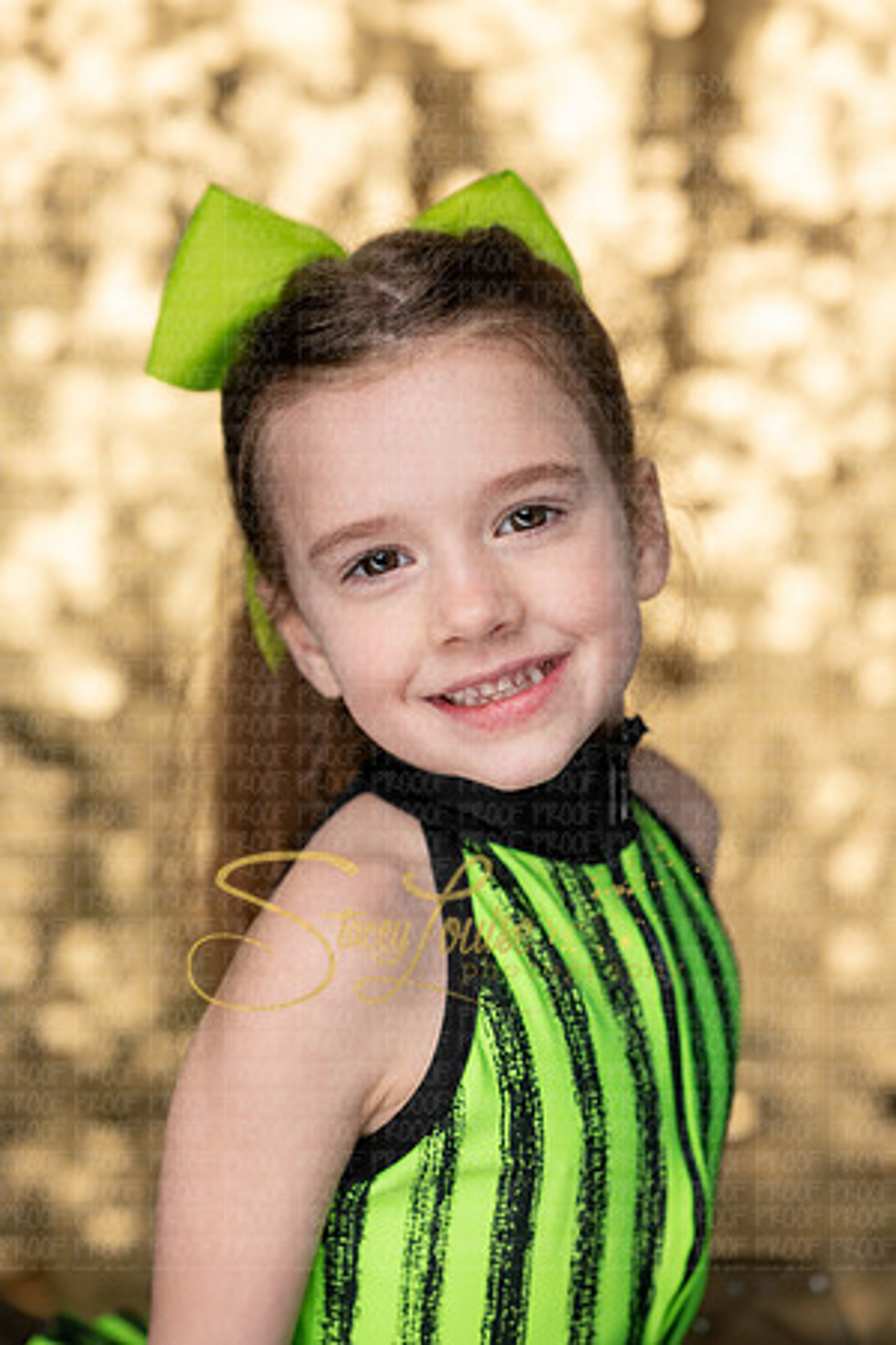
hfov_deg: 16.1
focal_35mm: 85
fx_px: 3173
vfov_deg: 23.9
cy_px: 672
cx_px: 448
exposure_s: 1/640
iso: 1250
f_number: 2.8
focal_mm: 85
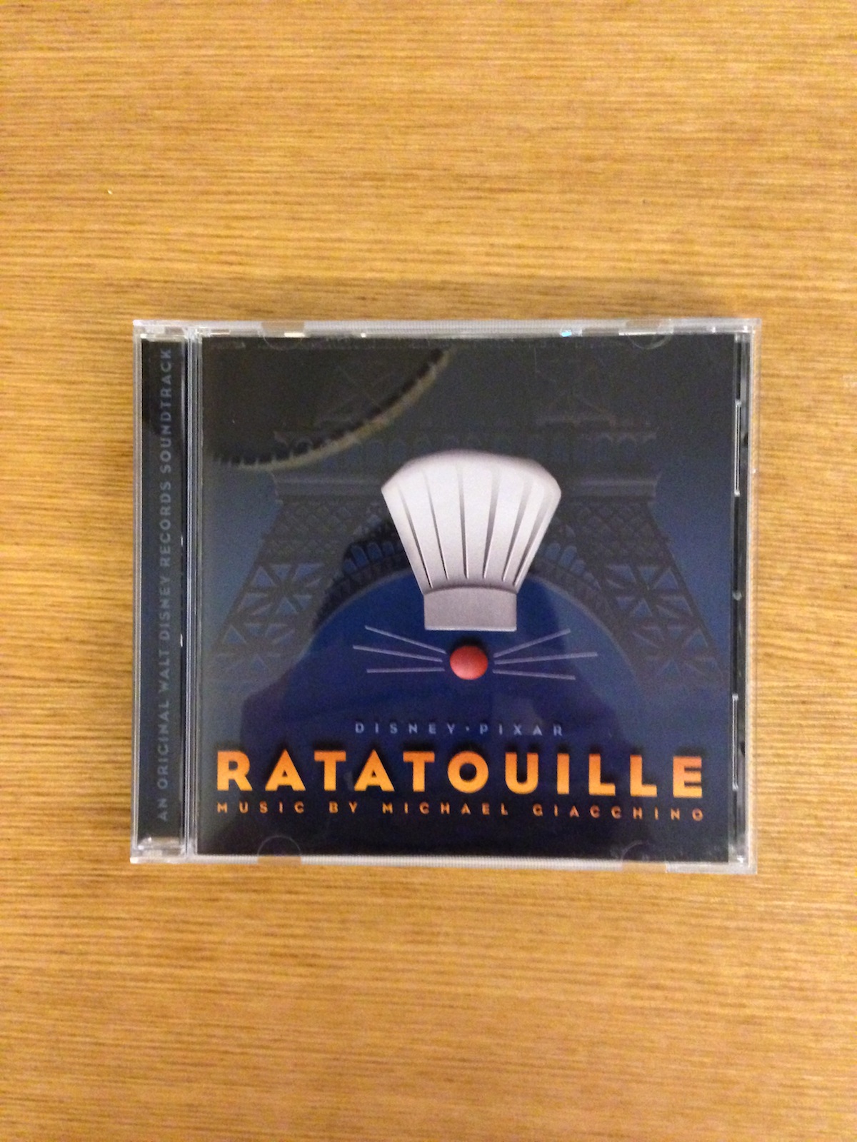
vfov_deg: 55.4
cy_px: 571
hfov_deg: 42.9
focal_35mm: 33
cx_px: 428
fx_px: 1089
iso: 800
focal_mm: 4.13
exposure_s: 1/15
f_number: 2.4
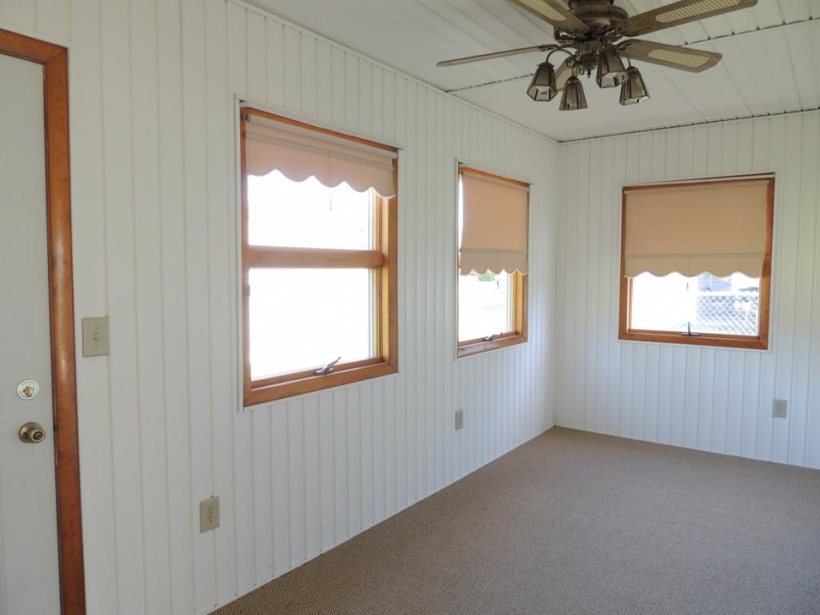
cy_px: 308
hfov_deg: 71.6
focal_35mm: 24
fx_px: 569
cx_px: 410
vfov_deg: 56.8
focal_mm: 4.3
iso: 160
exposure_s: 1/30
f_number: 3
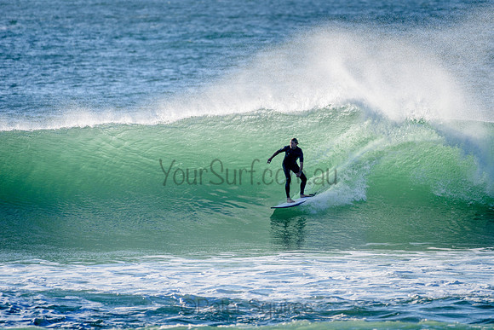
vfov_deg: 2.3
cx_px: 299
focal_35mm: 609
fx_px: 8362
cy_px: 130
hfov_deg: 3.4
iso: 180
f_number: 5.6
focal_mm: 500
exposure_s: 1/1250
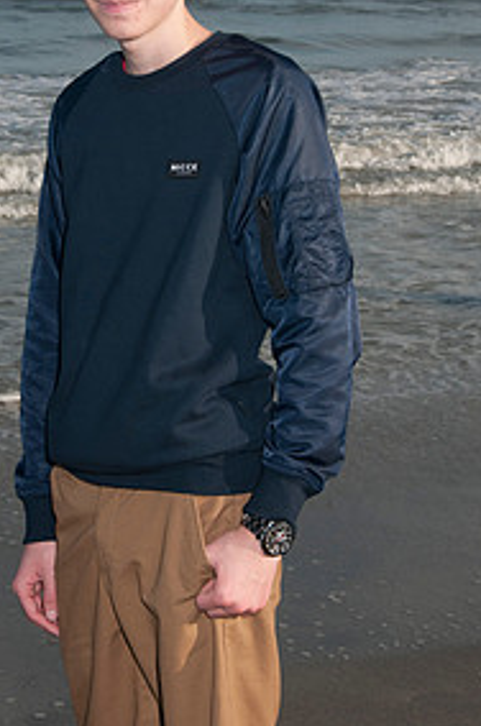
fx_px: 2014
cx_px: 155
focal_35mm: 100
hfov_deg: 13.6
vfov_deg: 20.3
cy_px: 179
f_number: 11
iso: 100
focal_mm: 42
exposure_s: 1/250
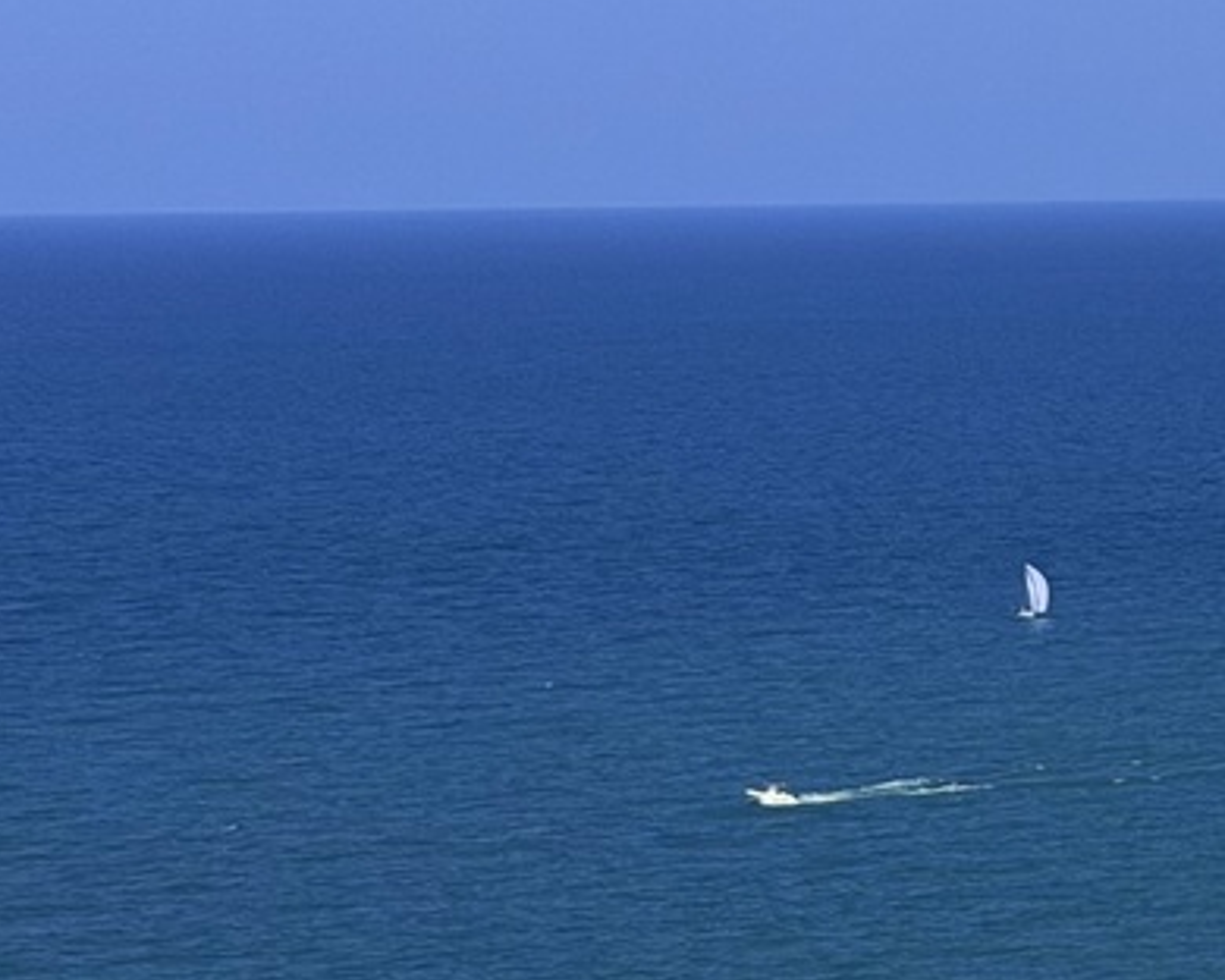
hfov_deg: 10.5
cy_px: 691
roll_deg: +0.7
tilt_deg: -5.4
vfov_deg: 8.9
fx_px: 6272
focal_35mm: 173
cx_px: 2211
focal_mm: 6.76
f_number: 1.78
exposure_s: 1/7874
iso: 64
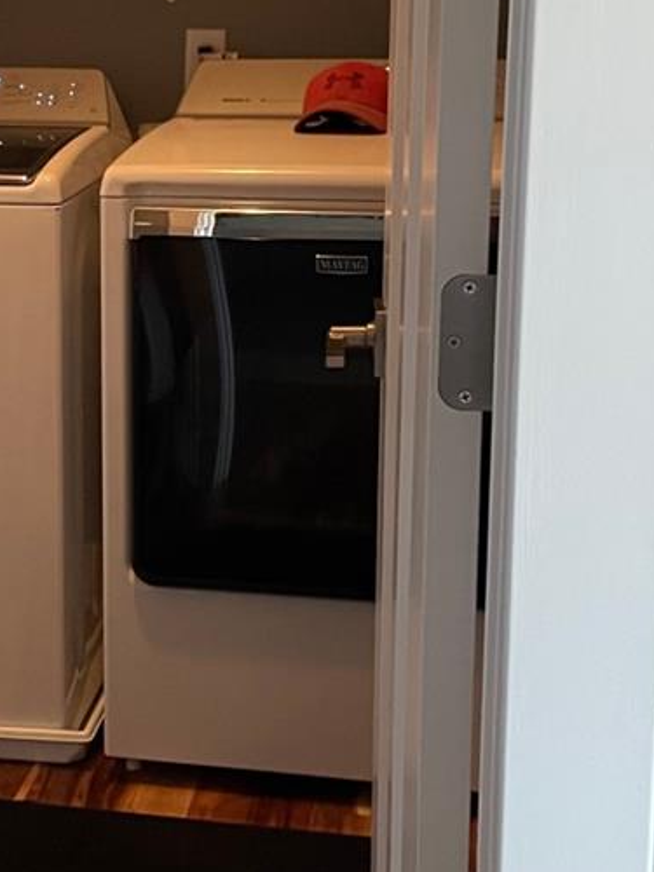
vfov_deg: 25.0
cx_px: 83
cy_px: 387
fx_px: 1965
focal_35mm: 78
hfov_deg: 18.6
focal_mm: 4.2
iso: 320
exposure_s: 1/60
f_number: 1.6
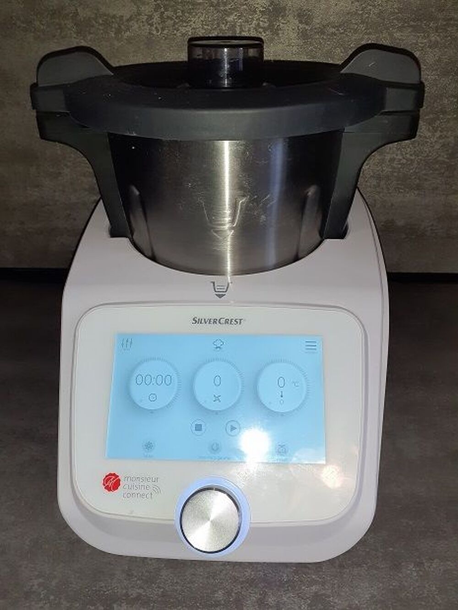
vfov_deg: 65.3
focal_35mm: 27
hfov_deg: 51.4
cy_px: 305
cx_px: 229
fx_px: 476
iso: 64
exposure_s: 1/100
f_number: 1.9
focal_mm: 3.6
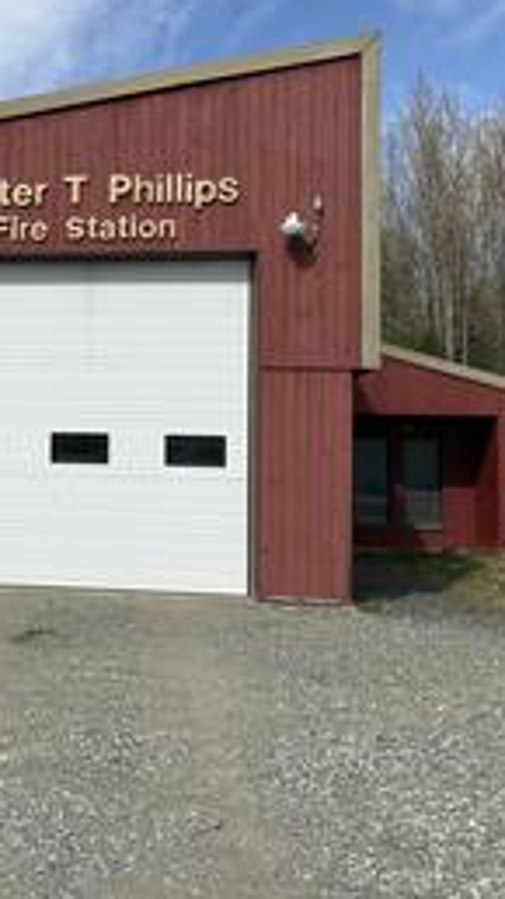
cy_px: 394
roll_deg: -1.7
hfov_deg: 25.7
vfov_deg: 46.3
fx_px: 1048
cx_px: -3
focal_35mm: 44
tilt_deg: +6.8
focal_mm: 5.96
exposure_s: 1/5814
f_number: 1.6
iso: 50
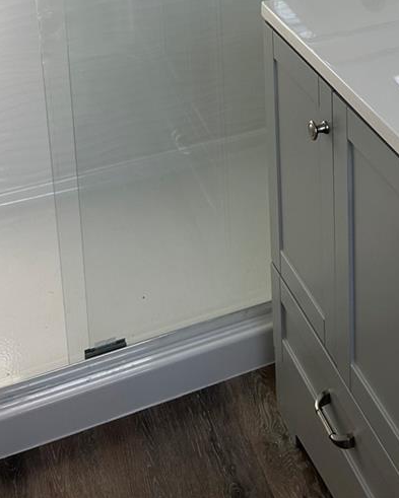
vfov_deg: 26.8
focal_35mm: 62
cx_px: 389
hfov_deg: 23.7
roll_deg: -0.7
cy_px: -109
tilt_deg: -13.7
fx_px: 915
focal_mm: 5.7
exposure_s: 1/209
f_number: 1.5
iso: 40
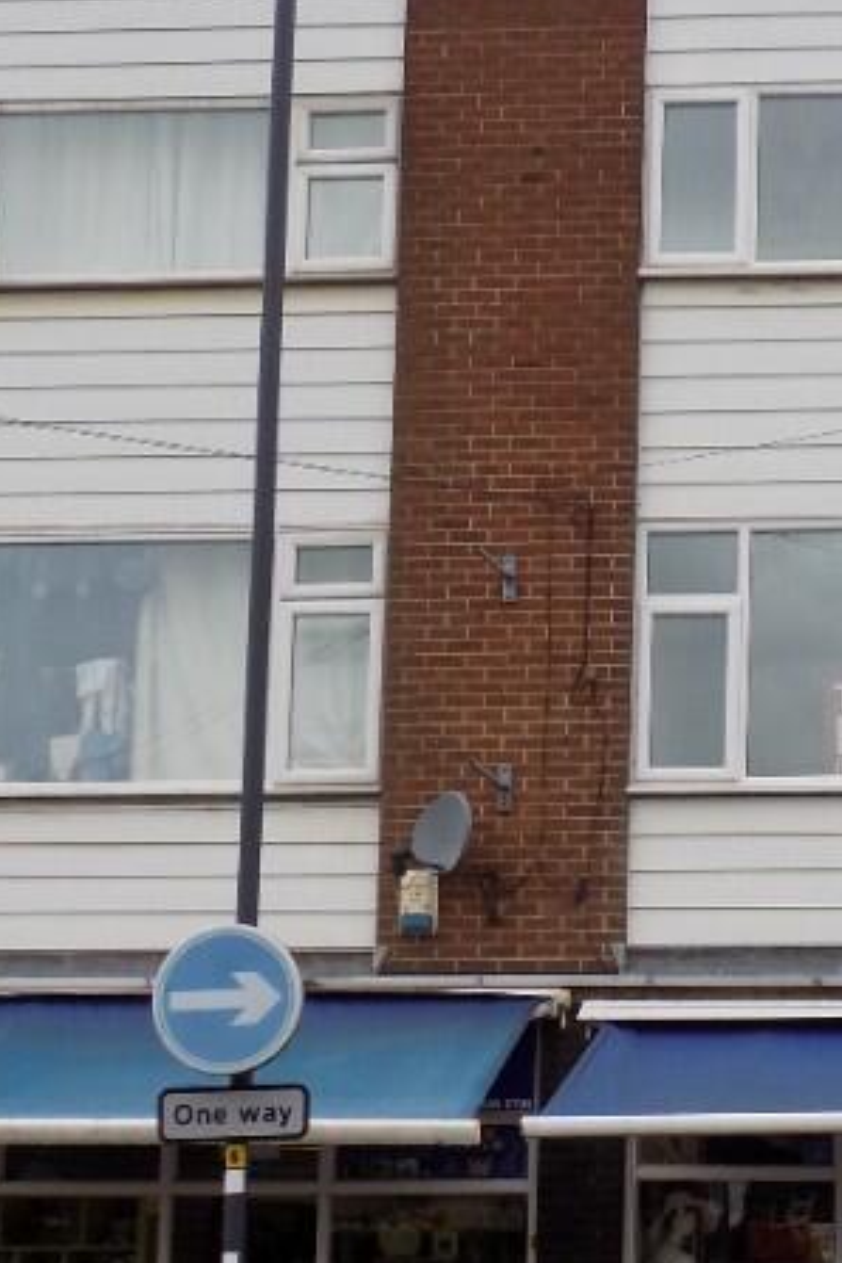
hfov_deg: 15.9
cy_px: 961
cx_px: 1116
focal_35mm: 81
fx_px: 2842
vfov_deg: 24.8
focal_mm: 6.1
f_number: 3.4
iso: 80
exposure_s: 1/500
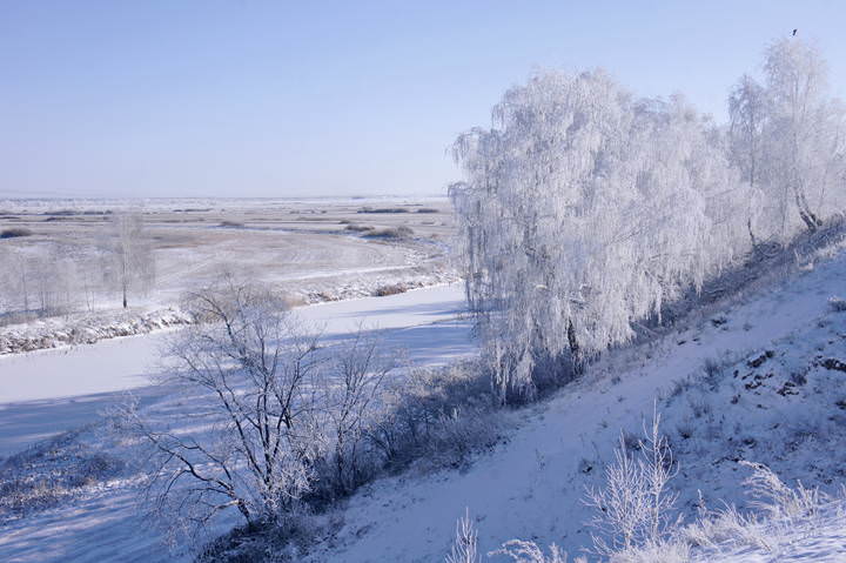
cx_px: 423
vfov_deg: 29.8
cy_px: 282
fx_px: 1057
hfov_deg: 43.6
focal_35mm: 45
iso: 200
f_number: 13
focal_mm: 30
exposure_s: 1/200
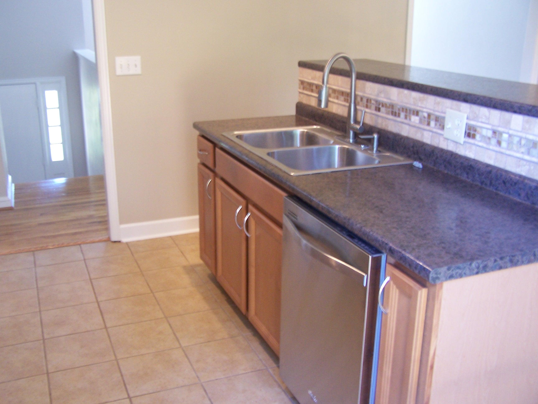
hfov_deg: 49.0
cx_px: 269
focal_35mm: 38
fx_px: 591
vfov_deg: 37.7
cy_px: 202
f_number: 2.8
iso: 140
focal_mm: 6.3
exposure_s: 1/13
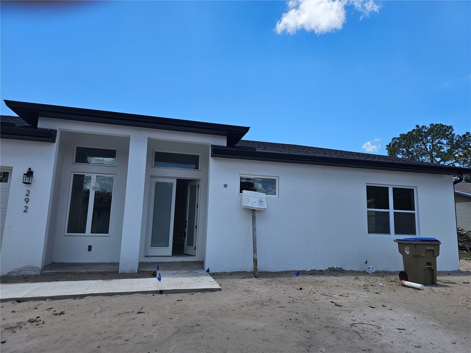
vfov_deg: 58.9
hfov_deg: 73.9
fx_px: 313
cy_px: 176
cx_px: 236
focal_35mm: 23
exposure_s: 1/829
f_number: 1.7
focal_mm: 6.3
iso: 10
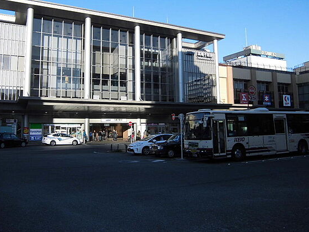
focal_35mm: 30
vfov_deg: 46.7
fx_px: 268
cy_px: 100
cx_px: 136
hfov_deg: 59.8
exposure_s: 1/800
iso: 100
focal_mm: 4.7
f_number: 2.8
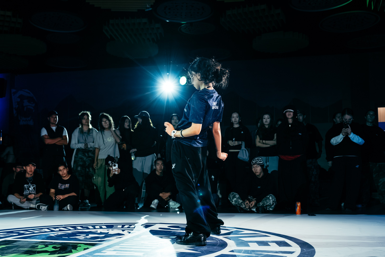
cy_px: 145
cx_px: 186
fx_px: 447
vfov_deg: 32.0
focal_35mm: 42
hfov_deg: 46.6
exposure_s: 1/800
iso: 3200
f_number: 2.8
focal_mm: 31
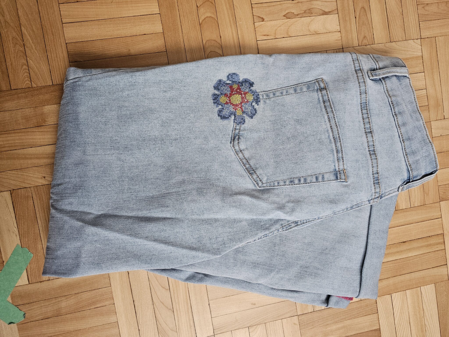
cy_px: 168
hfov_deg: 73.9
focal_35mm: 23
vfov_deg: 58.9
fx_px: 298
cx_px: 224
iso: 250
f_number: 1.7
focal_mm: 6.3
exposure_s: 1/120
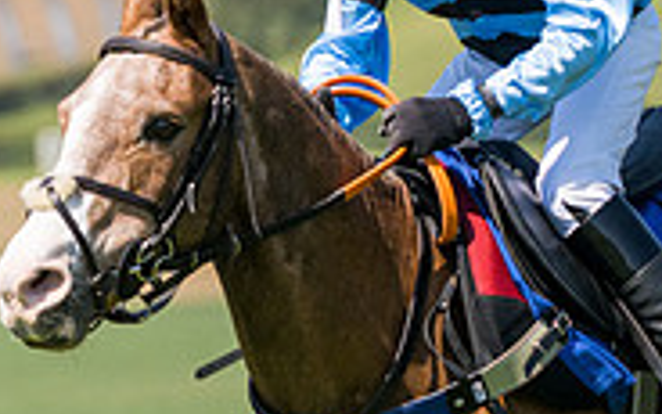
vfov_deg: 1.9
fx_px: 12214
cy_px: 316
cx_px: 489
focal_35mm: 677
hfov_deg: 3.1
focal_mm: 135
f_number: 4
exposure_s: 1/6400
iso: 400
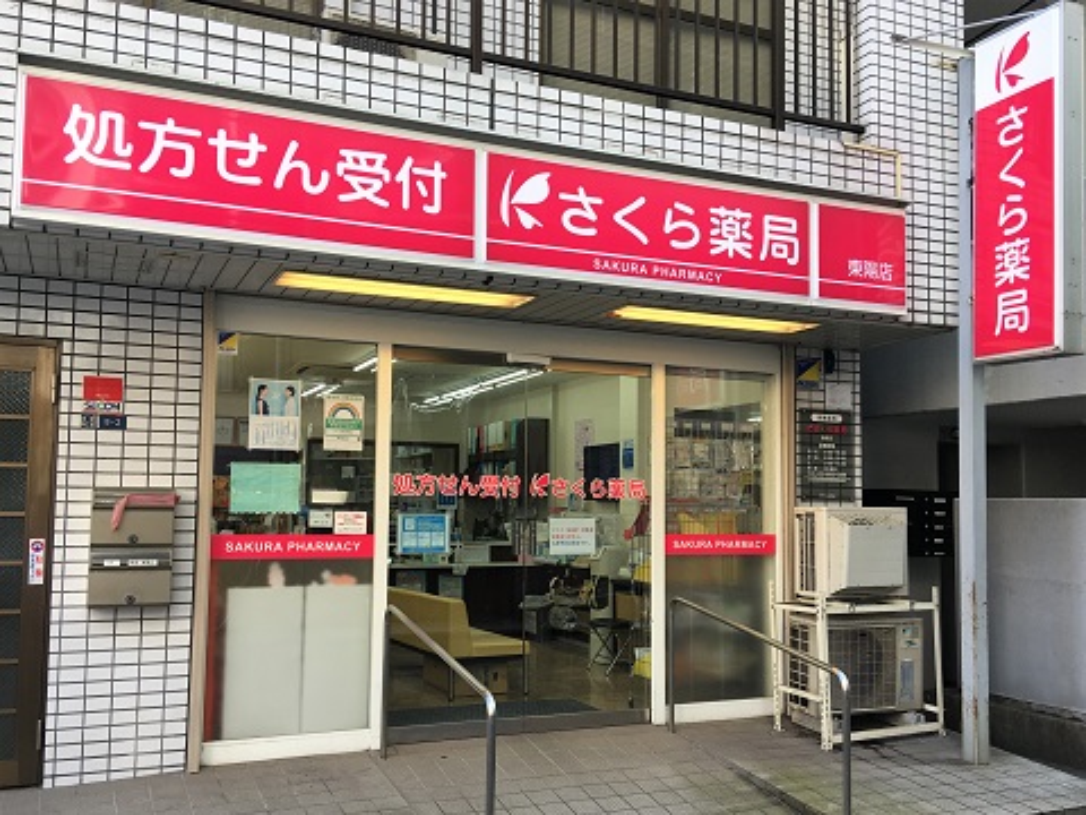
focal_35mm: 29
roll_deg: -0.5
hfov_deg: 61.7
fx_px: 910
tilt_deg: +4.2
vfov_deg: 48.2
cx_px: 543
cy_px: 408
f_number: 2.2
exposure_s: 1/120
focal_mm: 4.15
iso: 25
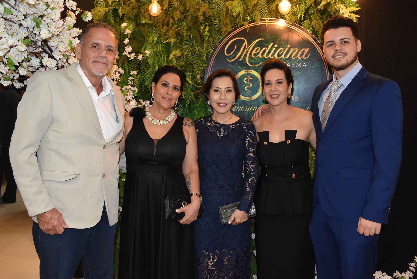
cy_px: 140
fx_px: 383
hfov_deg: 57.2
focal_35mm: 33
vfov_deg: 40.0
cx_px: 208
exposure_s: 1/60
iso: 1600
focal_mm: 22
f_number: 5.6
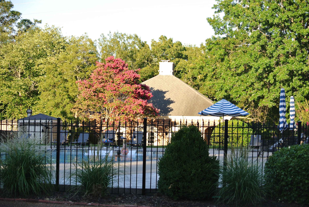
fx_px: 696
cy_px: 104
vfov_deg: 16.9
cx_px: 154
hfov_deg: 25.0
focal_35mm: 81
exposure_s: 1/250
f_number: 4
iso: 100
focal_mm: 30
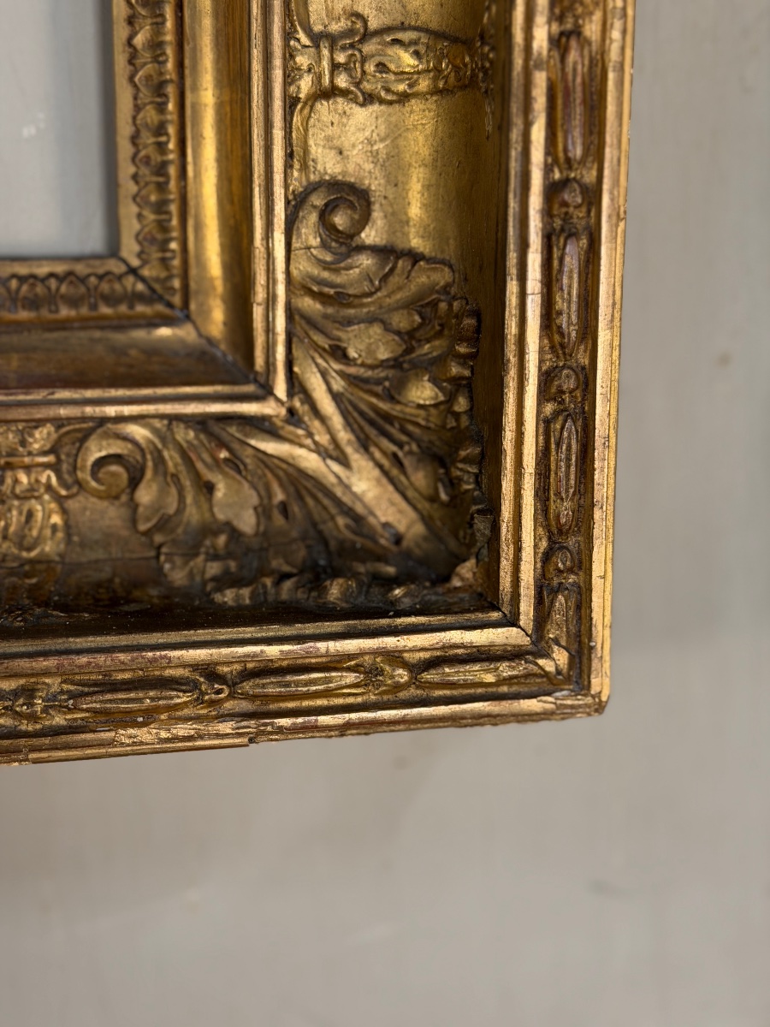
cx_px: 385
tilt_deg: -6.7
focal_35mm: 48
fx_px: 1424
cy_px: 514
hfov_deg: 30.3
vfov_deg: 39.7
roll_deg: +1.0
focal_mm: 6.76
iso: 80
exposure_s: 1/50
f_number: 1.78
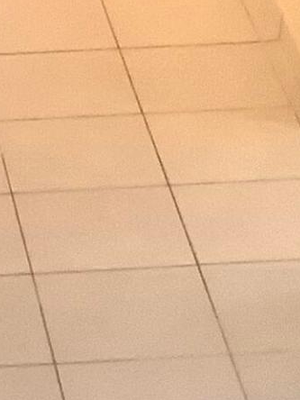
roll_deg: -0.2
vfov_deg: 9.5
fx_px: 2323
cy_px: 619
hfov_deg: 7.3
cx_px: -167
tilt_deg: -40.3
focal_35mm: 201
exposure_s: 1/40
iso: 250
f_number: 2.4
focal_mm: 3.3
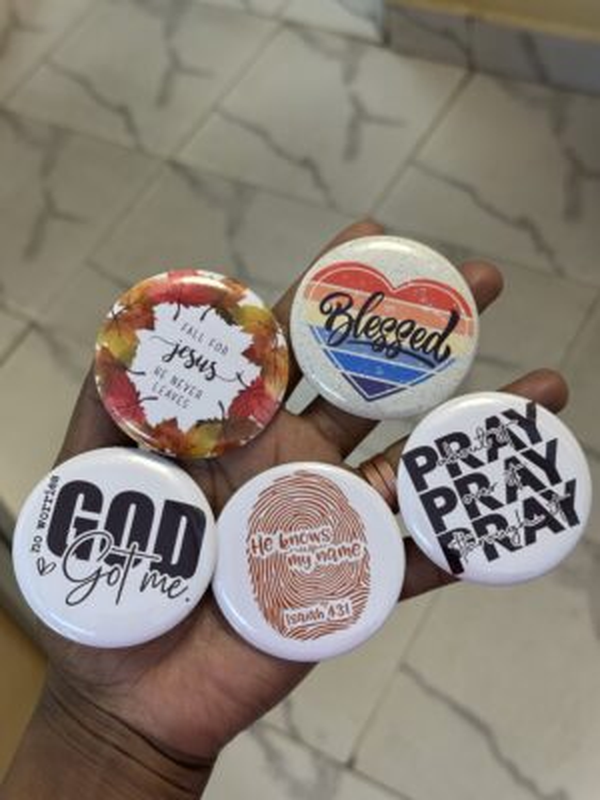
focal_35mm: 48
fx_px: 1109
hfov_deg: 30.3
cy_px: 400
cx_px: 300
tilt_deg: -53.6
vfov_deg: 39.7
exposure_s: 1/50
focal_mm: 6.86
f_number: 1.78
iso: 50
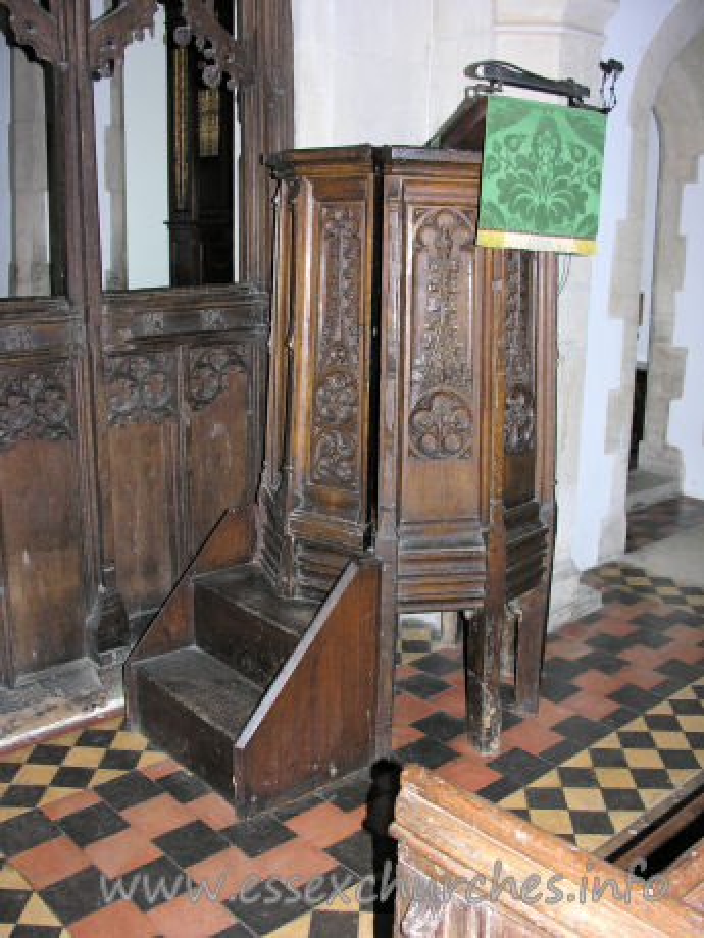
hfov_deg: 40.7
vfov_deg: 52.6
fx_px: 949
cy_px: 469
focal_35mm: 35
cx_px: 352
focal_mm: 8.9
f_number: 2.8
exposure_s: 1/60.1
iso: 101
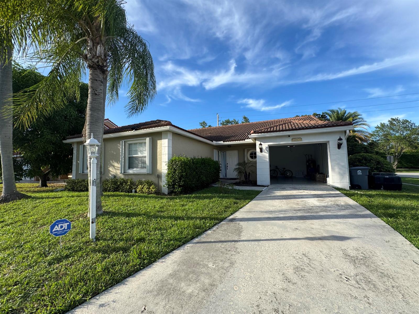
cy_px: 157
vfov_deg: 85.7
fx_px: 169
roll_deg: +0.0
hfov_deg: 102.1
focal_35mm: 14
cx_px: 210
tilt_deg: +3.9
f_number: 2.2
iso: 40
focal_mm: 2.22
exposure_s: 1/889
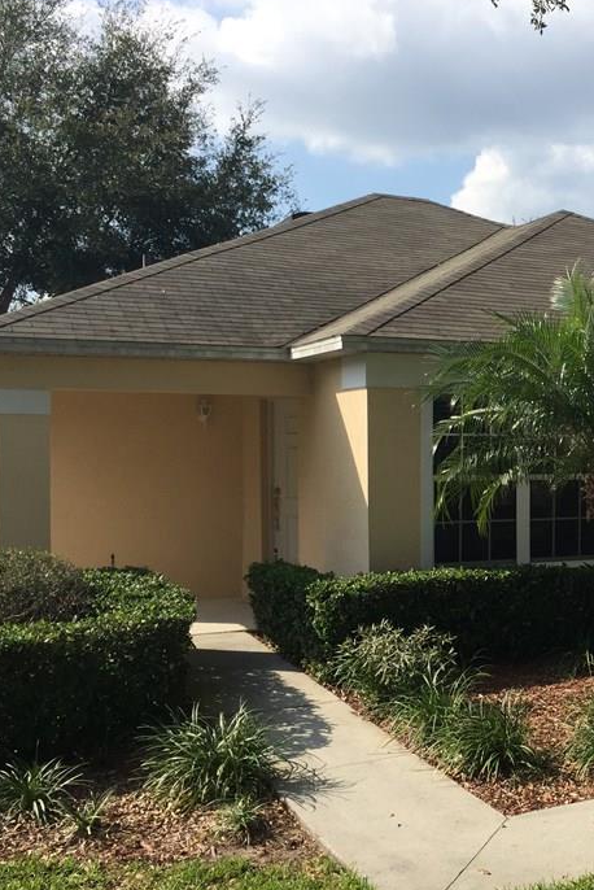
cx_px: 595
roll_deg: -1.2
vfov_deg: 43.6
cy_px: 477
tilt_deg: -2.3
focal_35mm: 45
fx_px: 1113
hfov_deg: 28.1
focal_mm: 4.15
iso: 32
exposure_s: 1/1883
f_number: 2.2
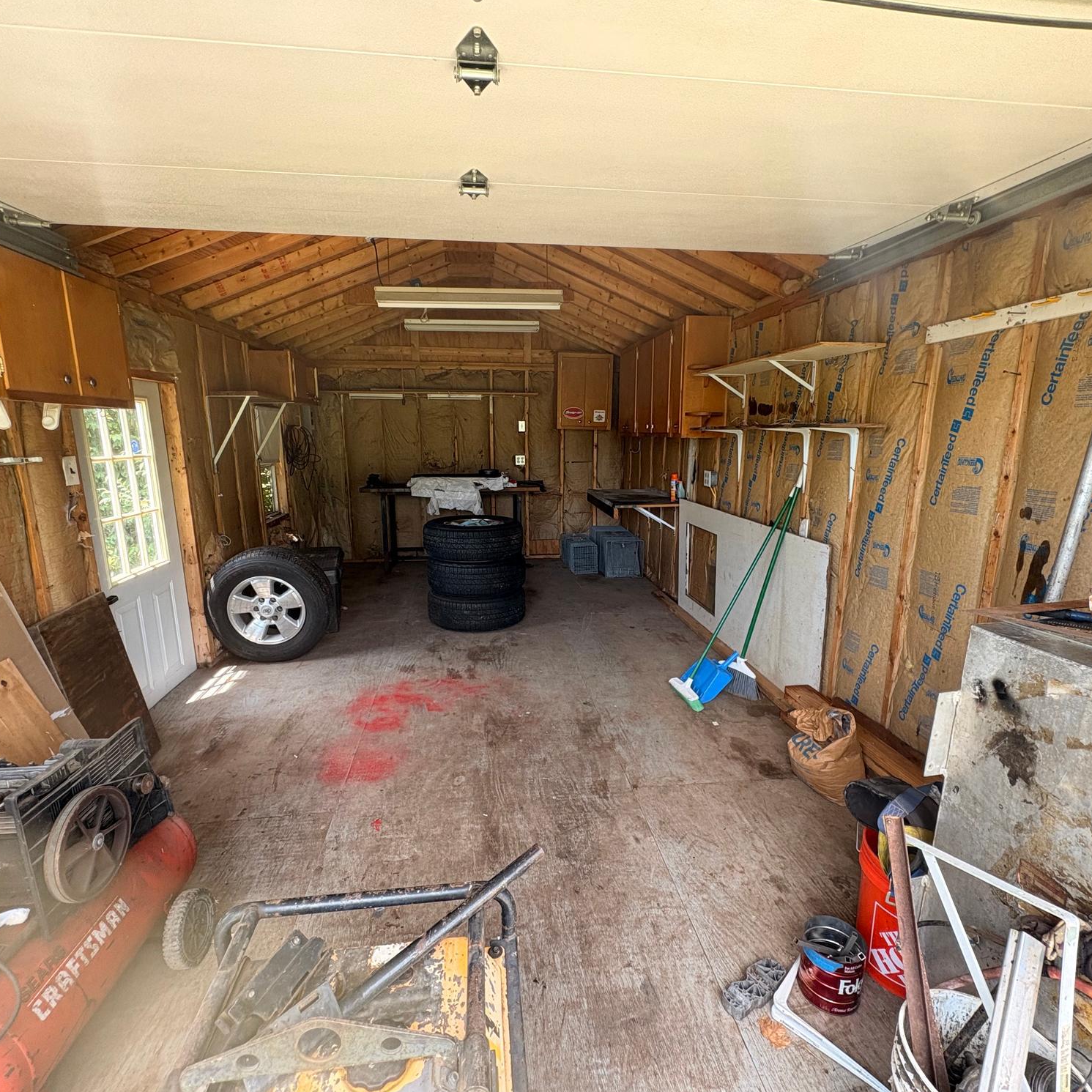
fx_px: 607
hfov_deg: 84.0
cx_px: 551
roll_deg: +1.0
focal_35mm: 17
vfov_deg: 84.0
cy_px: 560
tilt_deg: -12.1
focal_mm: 2.22
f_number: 2.2
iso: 160
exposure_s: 1/99
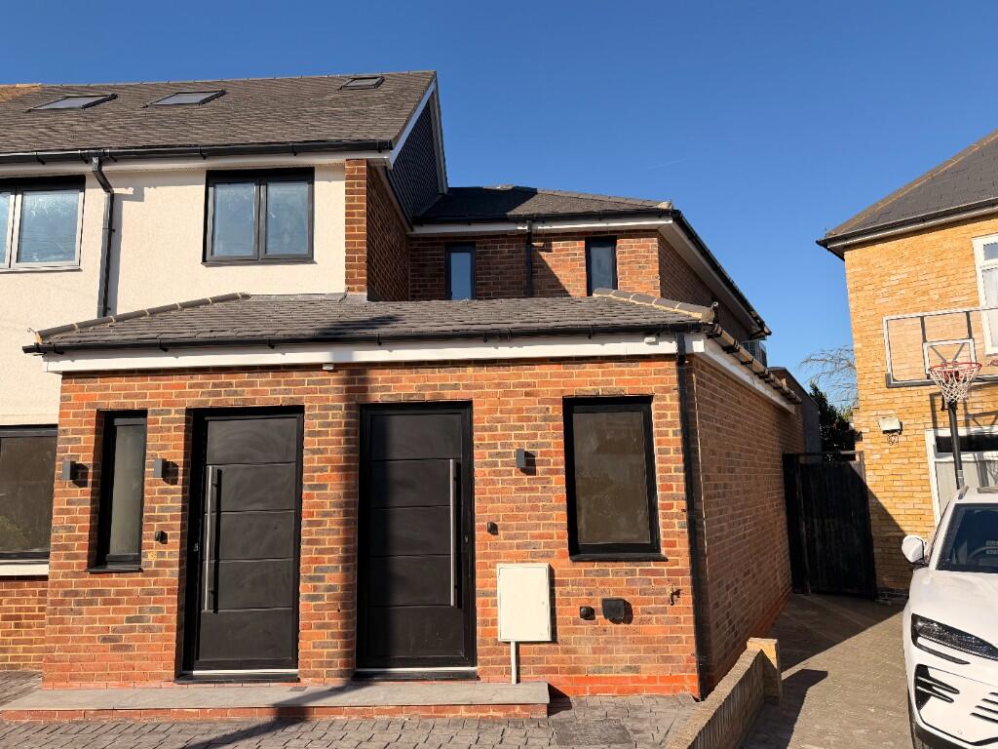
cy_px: 374
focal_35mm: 24
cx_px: 499
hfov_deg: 71.6
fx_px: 692
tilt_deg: +8.3
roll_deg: +2.8
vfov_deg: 56.8
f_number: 1.78
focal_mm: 6.76
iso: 80
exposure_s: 1/4975
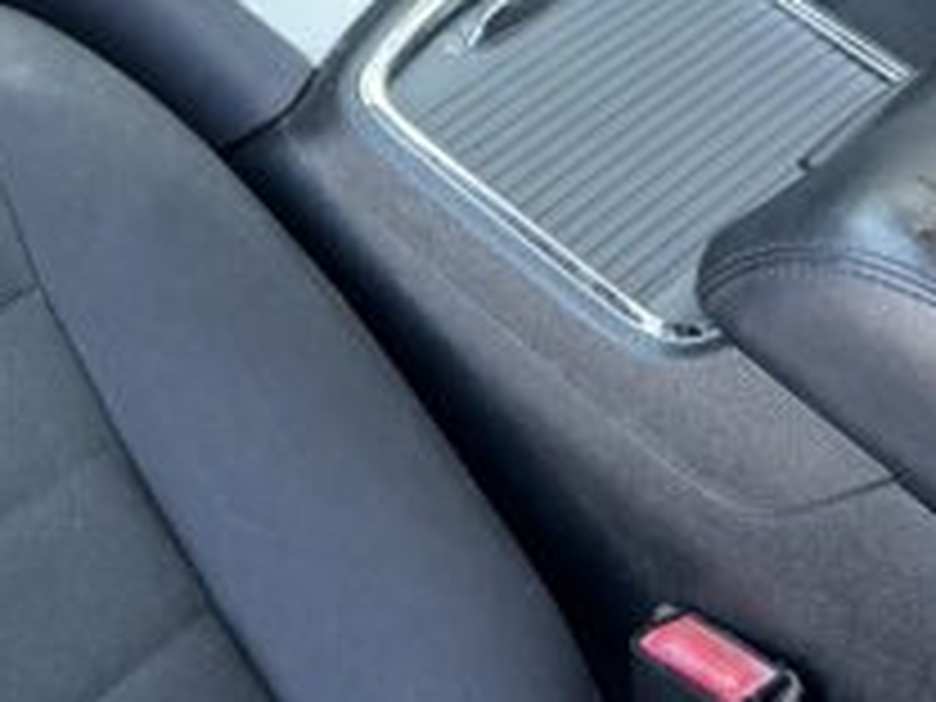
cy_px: -574
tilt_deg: -34.6
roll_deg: -14.1
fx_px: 2488
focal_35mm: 92
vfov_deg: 14.2
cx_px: -27
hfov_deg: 20.5
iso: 200
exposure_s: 1/84
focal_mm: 6.76
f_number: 1.78
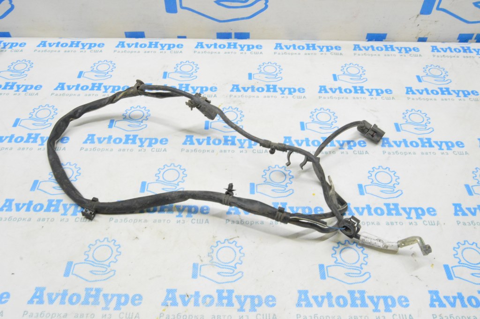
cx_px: 240
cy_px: 160
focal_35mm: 33
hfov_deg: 57.3
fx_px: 440
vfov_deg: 39.9
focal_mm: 22
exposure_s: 1/15
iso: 6400
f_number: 20
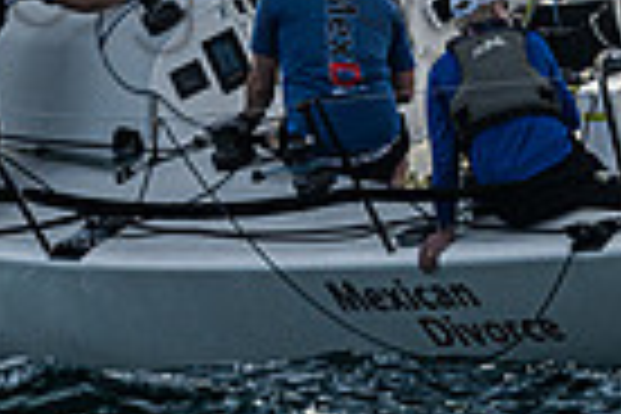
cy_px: -351
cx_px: 660
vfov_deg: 0.9
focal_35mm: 1469
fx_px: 25338
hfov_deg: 1.4
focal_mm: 320
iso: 400
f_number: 6.3
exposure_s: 1/5000
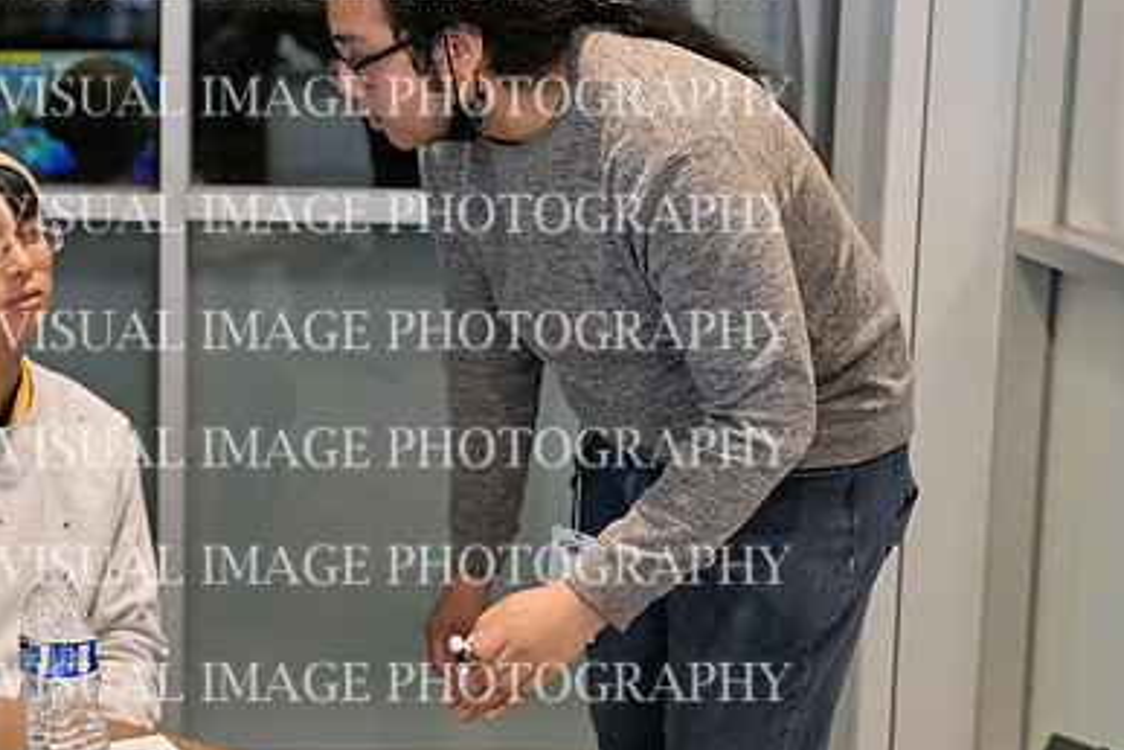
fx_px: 2248
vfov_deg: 18.9
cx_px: 372
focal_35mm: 72
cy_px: 272
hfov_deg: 27.9
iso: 1600
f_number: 2.8
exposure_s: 1/250
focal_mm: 48
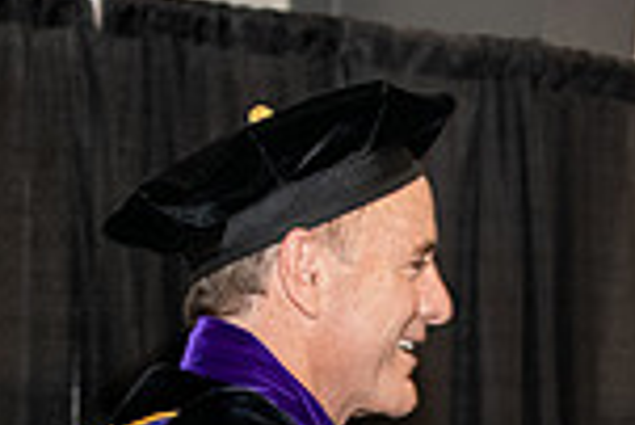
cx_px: 1093
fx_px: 4749
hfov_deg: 7.5
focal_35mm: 269
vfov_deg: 5.1
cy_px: 692
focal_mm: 70
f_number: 5.6
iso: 2500
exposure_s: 1/200
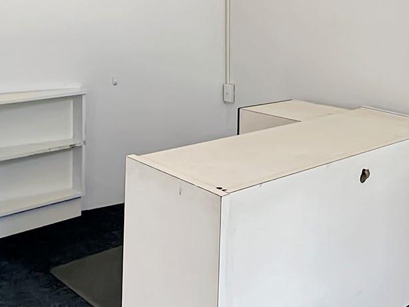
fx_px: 556
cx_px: 278
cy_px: 121
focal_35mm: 47
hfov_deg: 39.9
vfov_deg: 30.8
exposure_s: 1/99
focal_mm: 2.22
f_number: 2.2
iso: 200
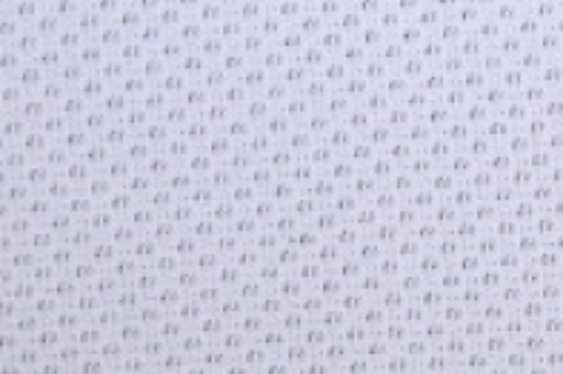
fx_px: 6438
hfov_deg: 5.0
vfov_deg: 3.3
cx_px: 597
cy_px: 348
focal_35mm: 412
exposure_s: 1/80
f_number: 7.1
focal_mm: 50
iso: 160
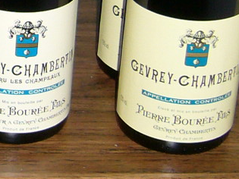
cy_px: -90
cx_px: -128
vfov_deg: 8.2
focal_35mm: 178
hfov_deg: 10.7
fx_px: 1229
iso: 100
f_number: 2.8
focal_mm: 5.8
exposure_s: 1/60
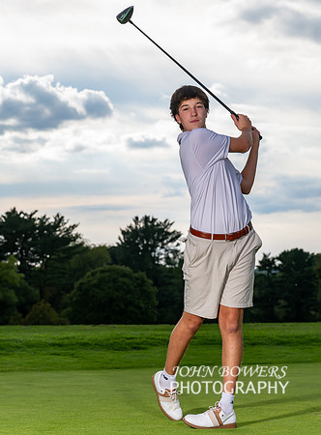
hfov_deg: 13.5
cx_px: 201
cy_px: 204
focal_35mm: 108
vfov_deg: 18.3
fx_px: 1354
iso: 160
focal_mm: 70
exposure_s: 1/500
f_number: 6.3
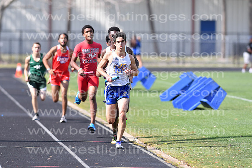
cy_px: 84
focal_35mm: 450
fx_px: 3151
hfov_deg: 4.6
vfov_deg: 3.1
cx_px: 126
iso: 400
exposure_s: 1/2500
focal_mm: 300
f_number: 4
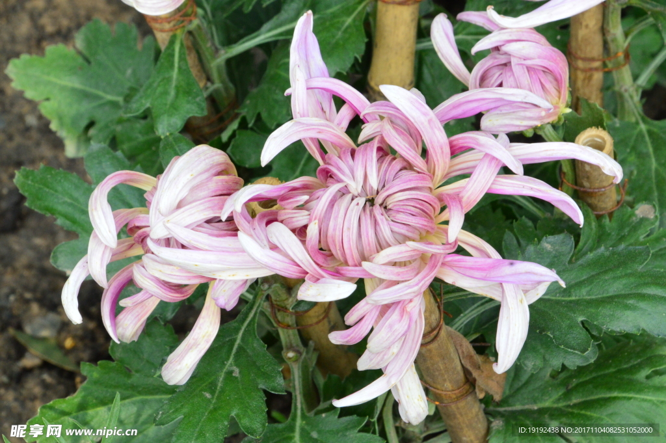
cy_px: 222
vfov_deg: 5.7
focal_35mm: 240
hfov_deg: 8.6
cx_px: 333
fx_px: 4436
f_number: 20
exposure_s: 1/250
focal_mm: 160
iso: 1800
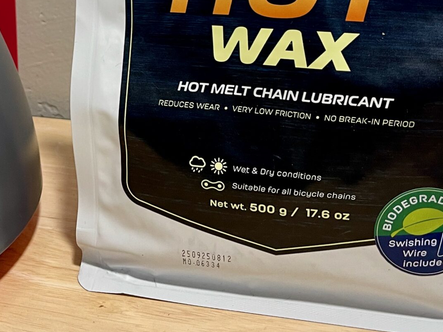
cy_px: -4
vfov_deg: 23.3
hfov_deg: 31.4
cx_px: 92
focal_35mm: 60
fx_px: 768
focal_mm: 5.1
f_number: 1.6
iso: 125
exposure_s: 1/60
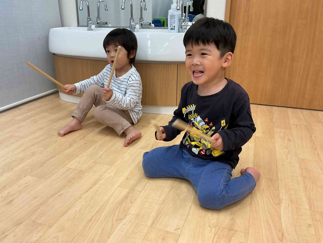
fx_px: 280
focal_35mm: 30
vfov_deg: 46.8
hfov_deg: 60.0
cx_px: 157
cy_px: 118
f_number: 1.8
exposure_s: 1/100
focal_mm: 3
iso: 64
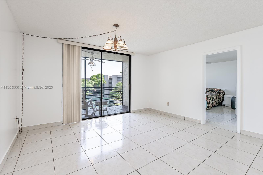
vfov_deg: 73.8
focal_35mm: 16
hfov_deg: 96.7
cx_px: 132
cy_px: 88
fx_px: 117
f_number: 8
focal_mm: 16
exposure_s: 1/100
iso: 200
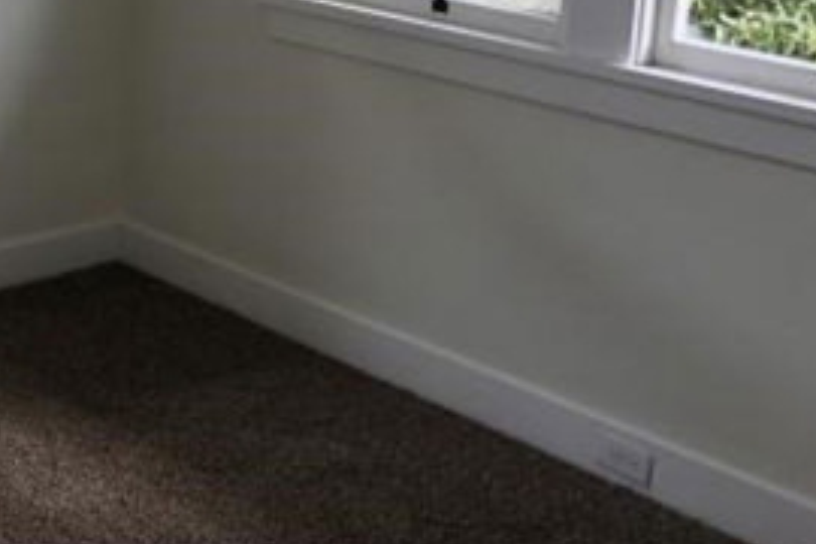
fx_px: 1564
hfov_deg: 27.0
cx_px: -63
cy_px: 6
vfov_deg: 19.2
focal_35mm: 69
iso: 50
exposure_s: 1/120
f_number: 1.8
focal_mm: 4
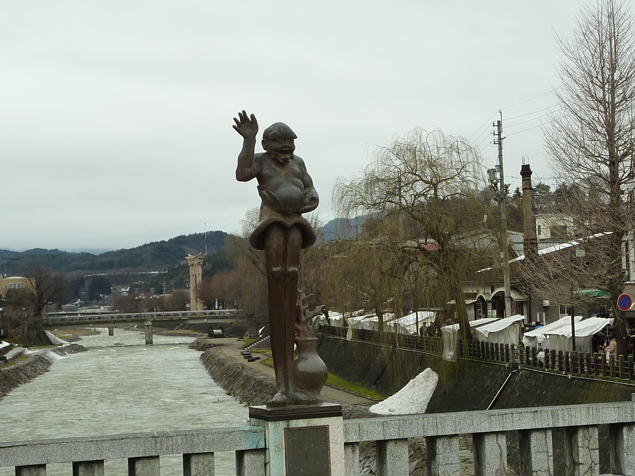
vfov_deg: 17.0
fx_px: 1596
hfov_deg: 22.5
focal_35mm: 87
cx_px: 318
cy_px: 238
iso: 125
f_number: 4
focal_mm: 7.9
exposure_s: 1/200
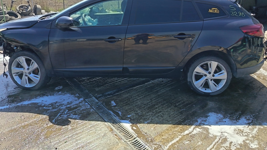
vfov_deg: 39.2
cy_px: 40
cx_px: 134
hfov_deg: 66.1
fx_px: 205
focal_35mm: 29
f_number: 1.75
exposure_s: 1/415
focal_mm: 5.25
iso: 100
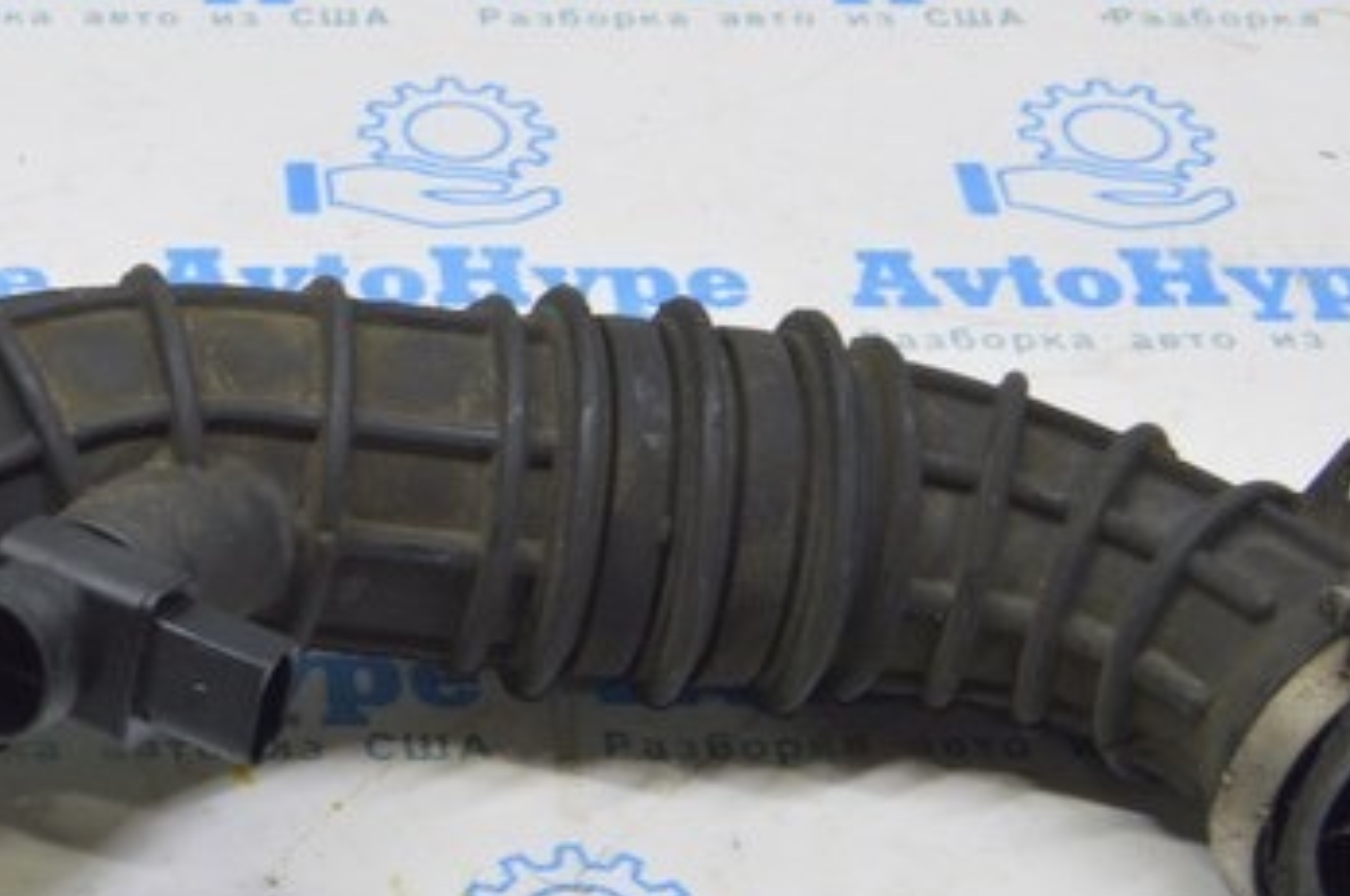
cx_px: 78
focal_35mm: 106
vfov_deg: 12.9
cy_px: 285
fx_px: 3969
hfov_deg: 18.9
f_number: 5.6
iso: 400
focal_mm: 24
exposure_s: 1/20
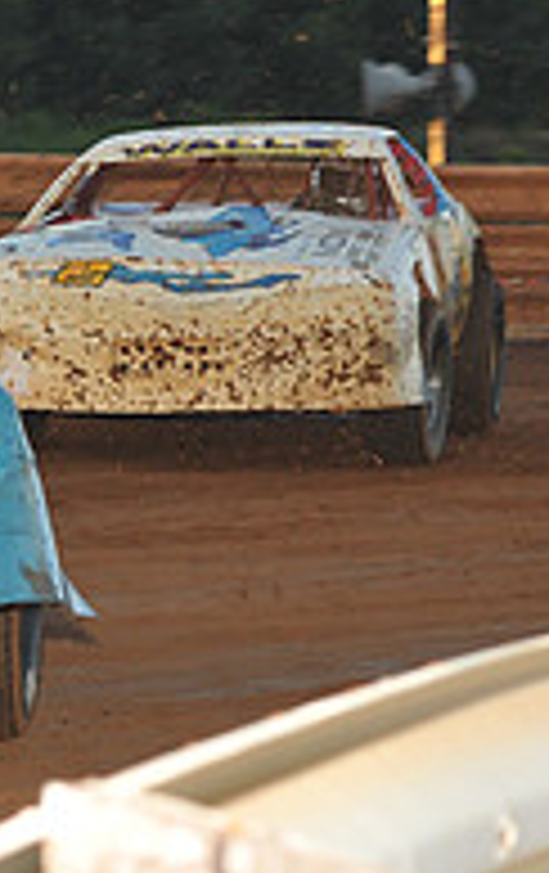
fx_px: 7603
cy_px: 369
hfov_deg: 4.1
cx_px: -644
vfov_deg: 6.6
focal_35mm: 319
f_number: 7.1
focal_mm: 105
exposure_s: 1/320
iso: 800
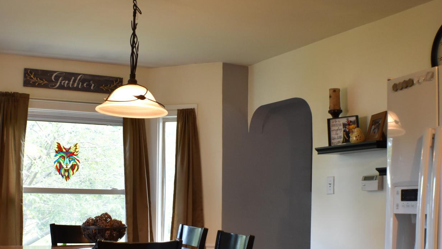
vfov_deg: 18.9
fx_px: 738
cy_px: 203
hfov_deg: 33.3
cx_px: 195
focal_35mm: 63
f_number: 4
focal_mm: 24
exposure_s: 1/60
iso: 1000
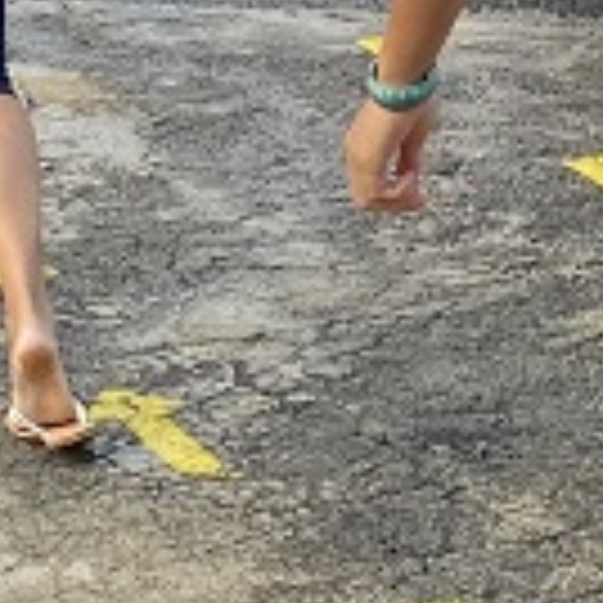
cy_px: -112
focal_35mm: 171
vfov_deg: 10.1
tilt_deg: -7.7
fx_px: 3370
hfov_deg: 9.9
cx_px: 936
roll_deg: -1.8
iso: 32
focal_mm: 4.25
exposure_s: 1/349
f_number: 1.8
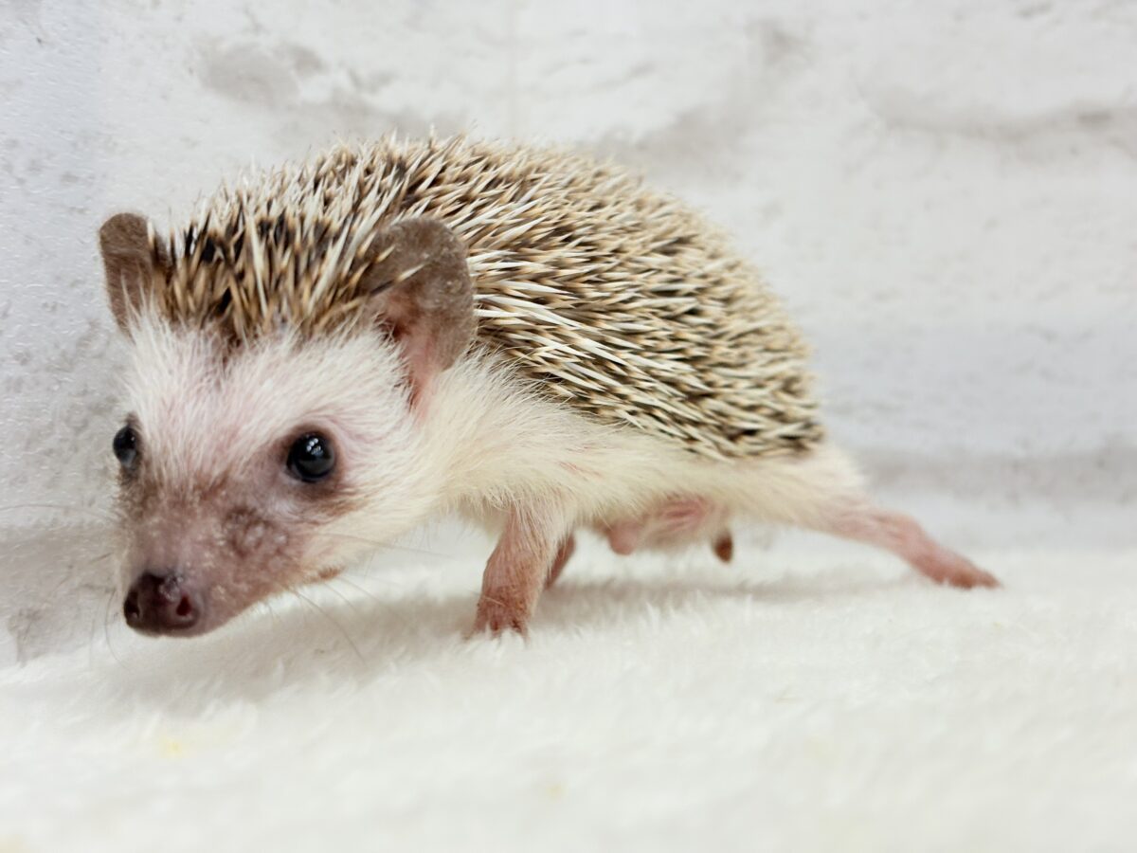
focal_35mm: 52
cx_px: 568
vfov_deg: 28.0
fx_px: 1708
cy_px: 426
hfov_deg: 36.8
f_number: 1.6
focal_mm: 5.96
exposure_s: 1/100
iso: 64
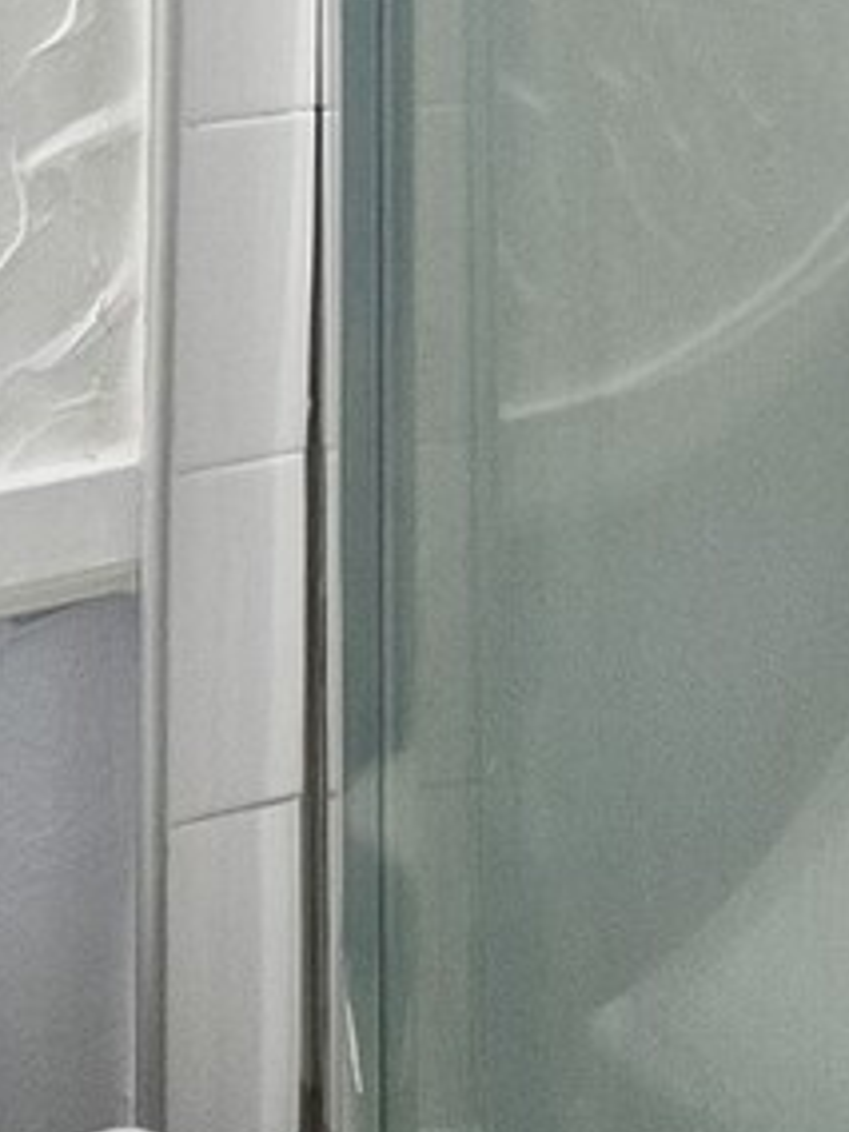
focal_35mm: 132
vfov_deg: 14.8
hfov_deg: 11.2
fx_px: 4317
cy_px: 104
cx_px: 68
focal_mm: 4.2
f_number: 1.8
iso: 64
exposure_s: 1/120
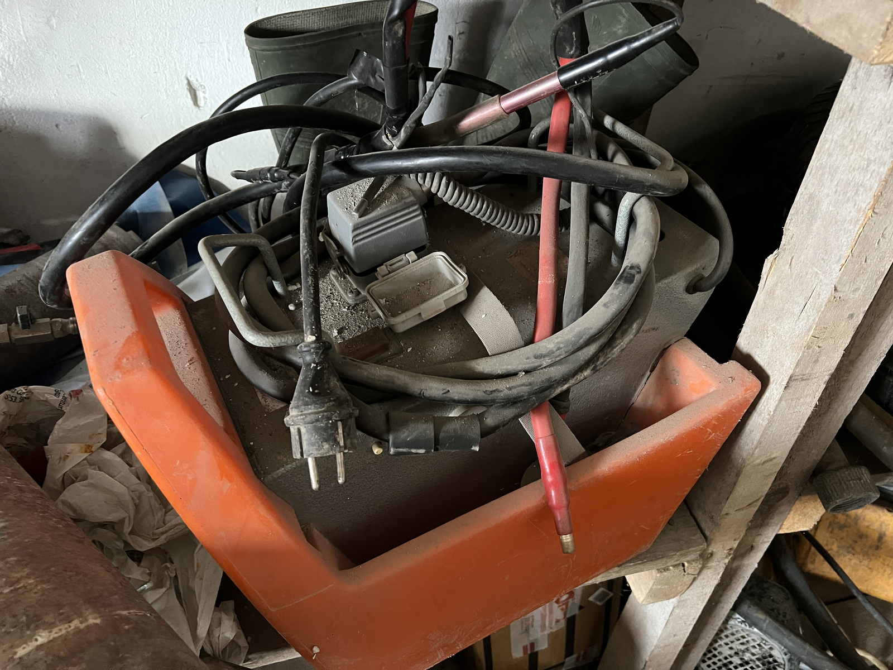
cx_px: 446
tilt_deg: -41.7
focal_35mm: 26
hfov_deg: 67.3
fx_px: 671
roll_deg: -4.4
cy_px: 335
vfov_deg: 53.1
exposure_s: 1/30
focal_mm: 5.7
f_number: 1.5
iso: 640
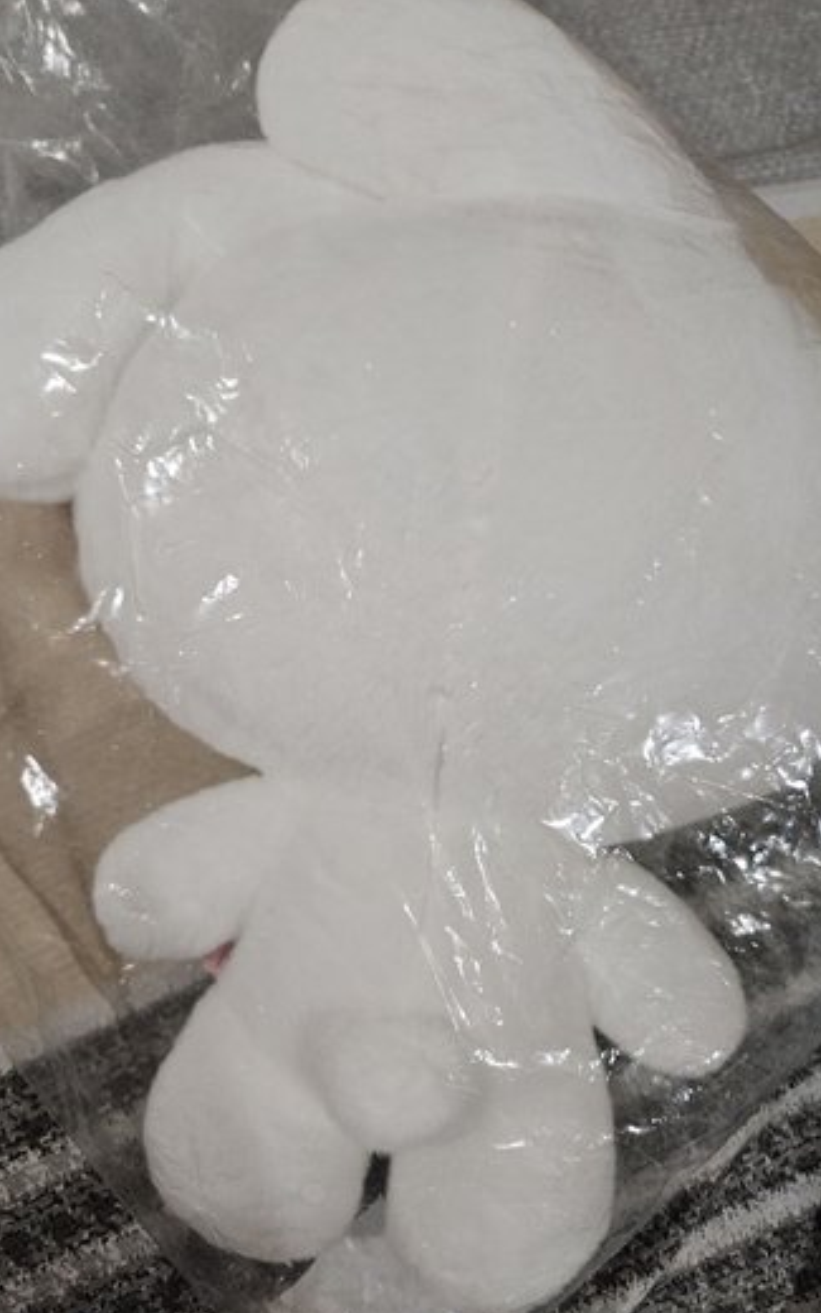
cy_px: 648
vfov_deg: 72.5
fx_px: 895
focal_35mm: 25
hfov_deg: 49.3
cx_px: 402
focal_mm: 5.4
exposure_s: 1/120
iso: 640
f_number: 1.8
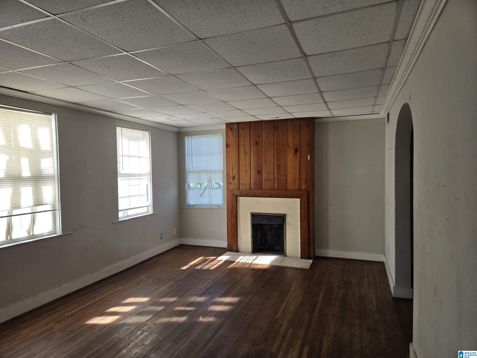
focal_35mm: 23
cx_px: 238
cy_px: 179
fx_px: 317
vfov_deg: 58.9
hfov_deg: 73.9
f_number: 1.8
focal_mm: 5.4
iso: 25
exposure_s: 1/120
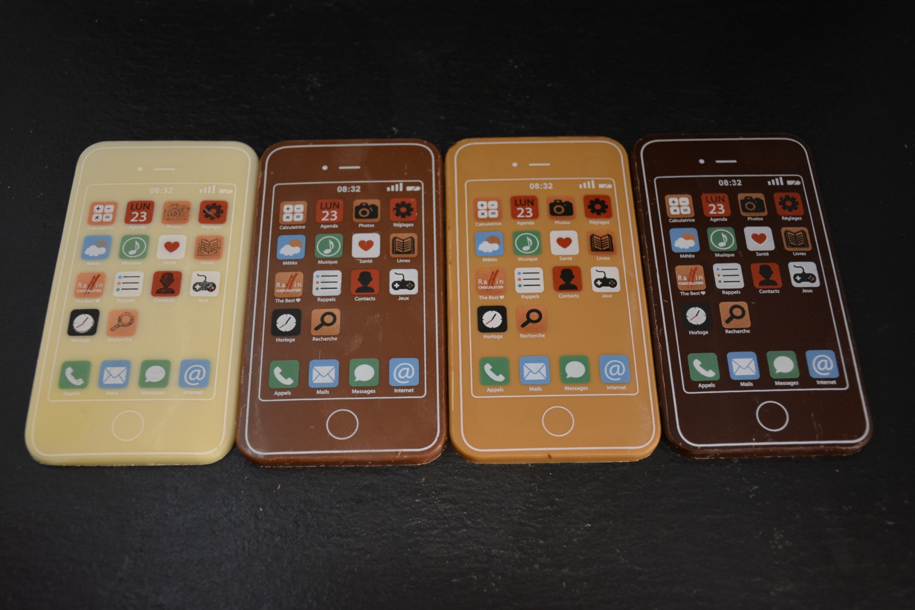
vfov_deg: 33.0
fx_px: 1029
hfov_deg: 47.9
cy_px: 305
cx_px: 458
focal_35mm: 40
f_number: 4
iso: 1600
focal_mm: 27
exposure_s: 1/60
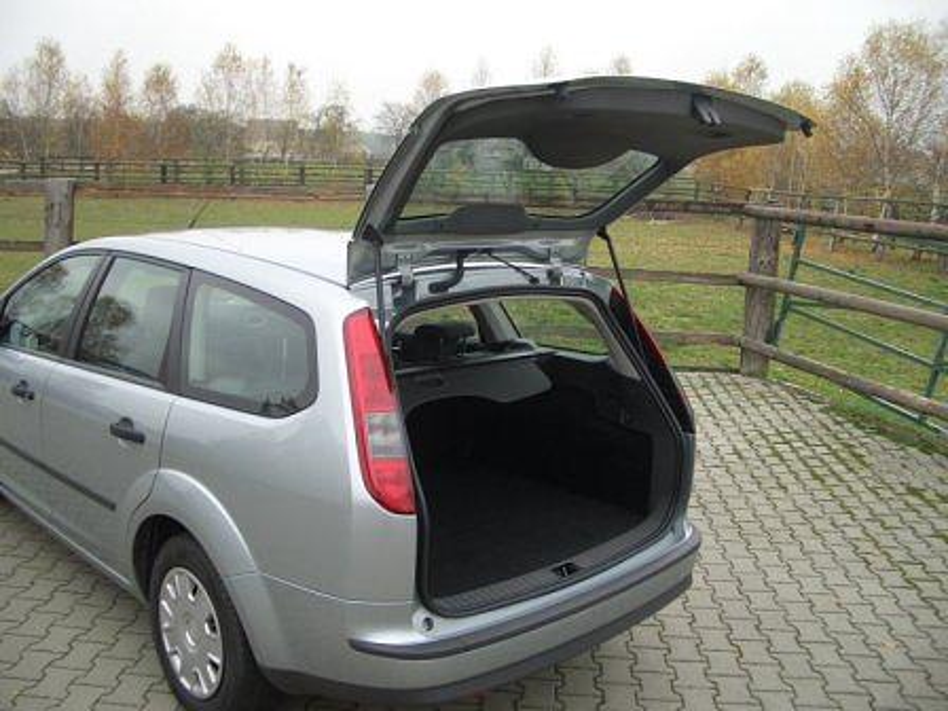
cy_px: 356
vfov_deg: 40.7
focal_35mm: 35
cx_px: 474
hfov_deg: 52.6
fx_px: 959
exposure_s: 1/125
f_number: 2.6
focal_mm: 5.8
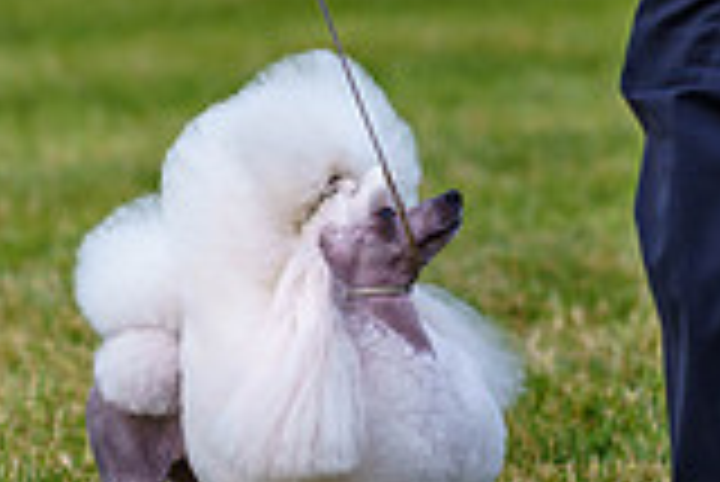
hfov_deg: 3.1
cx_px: 130
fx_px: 13512
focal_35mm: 675
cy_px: -146
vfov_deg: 2.0
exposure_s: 1/500
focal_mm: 186
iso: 160
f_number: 4
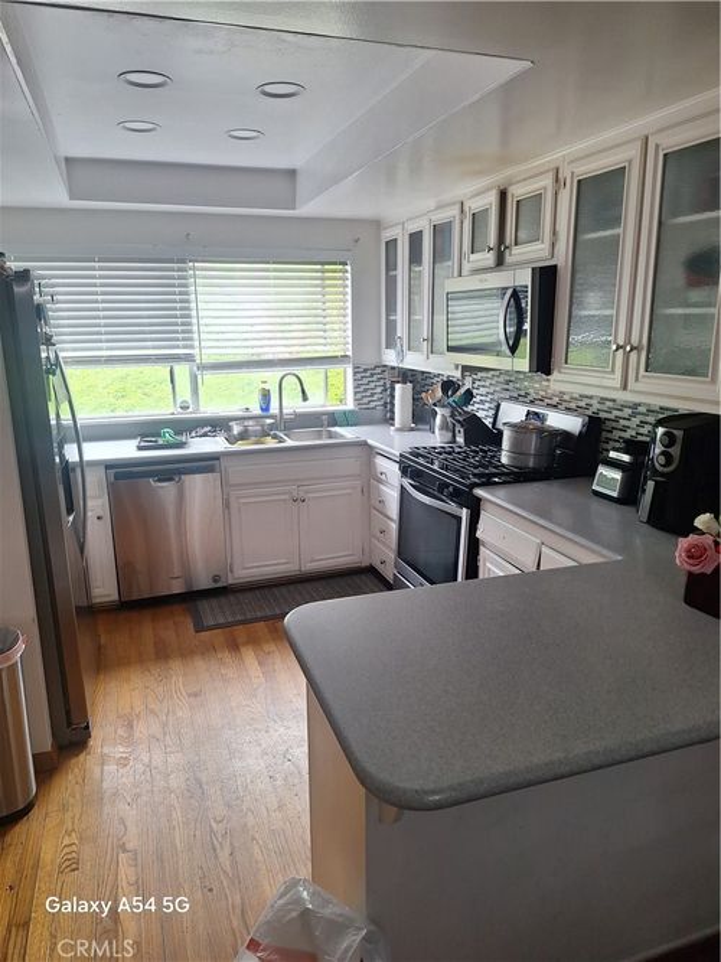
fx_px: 639
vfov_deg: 73.9
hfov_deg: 58.9
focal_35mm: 23
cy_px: 481
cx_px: 360
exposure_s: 1/120
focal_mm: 5.54
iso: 40
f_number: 1.8
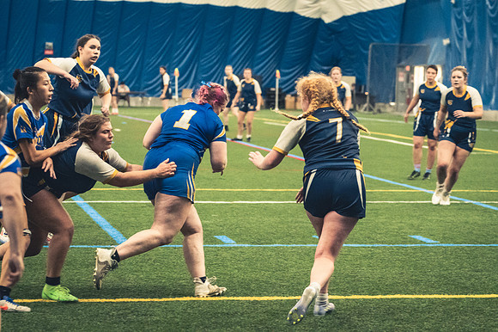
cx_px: 249
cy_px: 166
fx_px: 1548
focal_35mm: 112
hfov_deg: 18.3
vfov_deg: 12.2
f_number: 2.8
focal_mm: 75
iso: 12800
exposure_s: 1/500
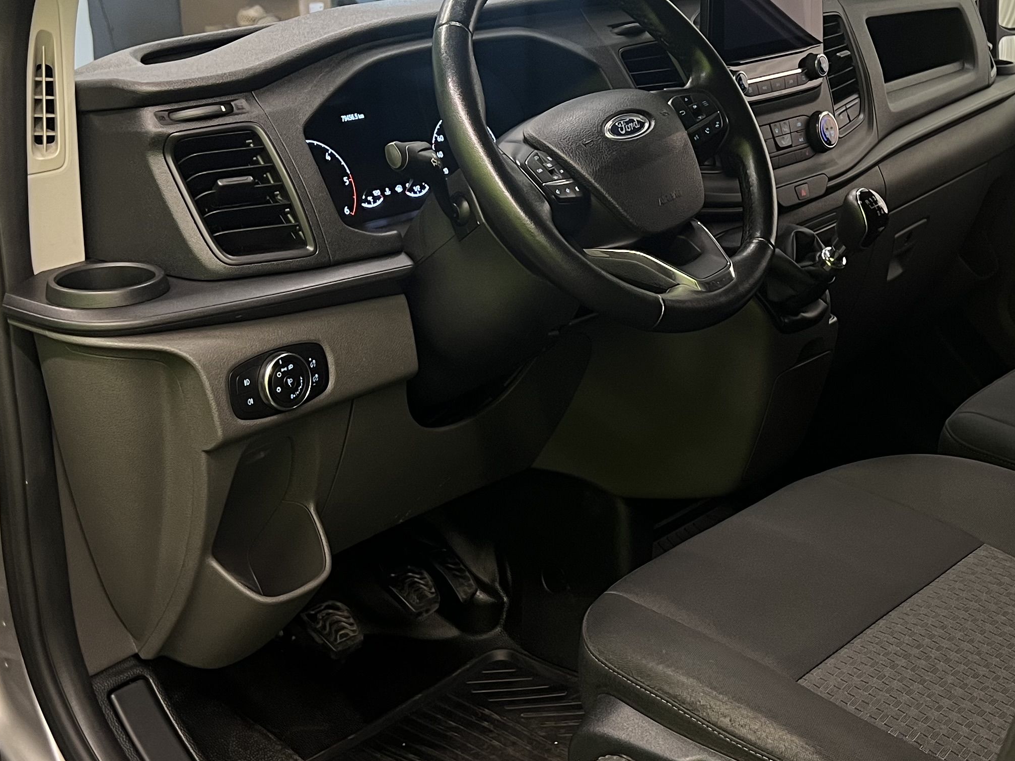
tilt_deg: -21.7
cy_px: 430
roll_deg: +0.0
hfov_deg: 36.6
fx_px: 1525
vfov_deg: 28.0
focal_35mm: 52
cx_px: 637
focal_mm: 5.7
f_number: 1.5
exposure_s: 1/50
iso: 160
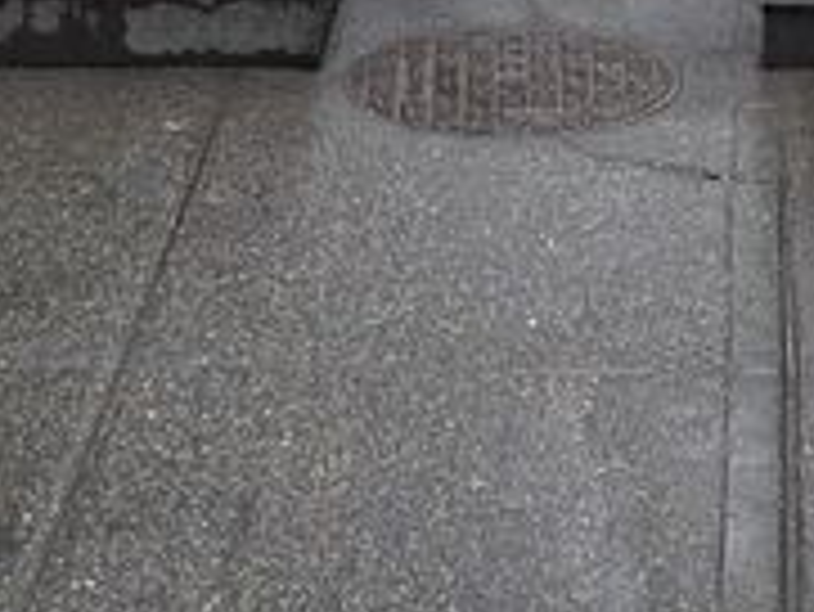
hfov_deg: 11.5
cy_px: -1305
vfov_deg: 7.5
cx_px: 742
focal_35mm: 170
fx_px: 4000
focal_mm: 6.9
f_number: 1.68
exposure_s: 1/238
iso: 20
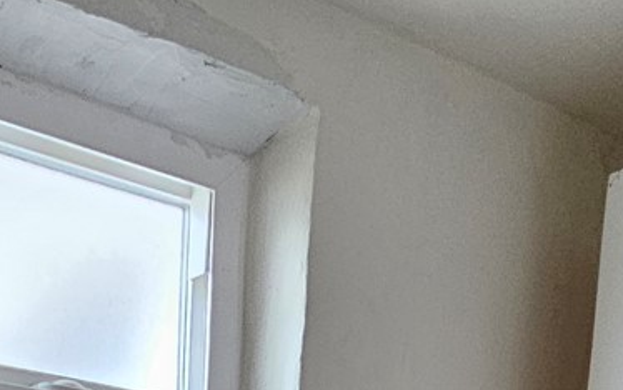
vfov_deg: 14.4
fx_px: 1002
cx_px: 67
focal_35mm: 59
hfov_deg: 32.8
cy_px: 942
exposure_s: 1/40
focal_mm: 2.2
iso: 400
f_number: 2.2
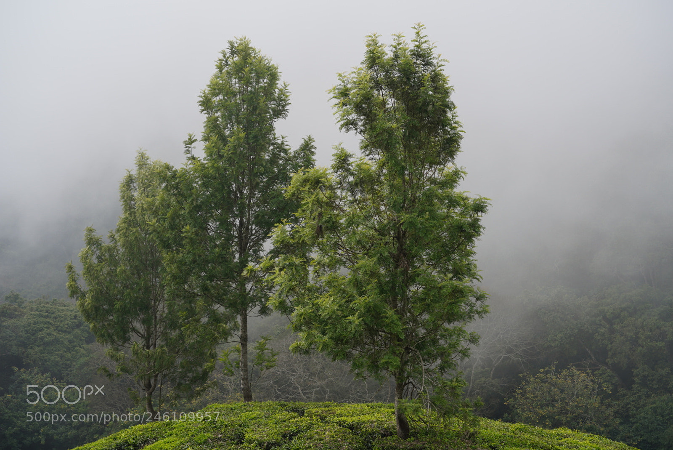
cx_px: 336
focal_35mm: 90
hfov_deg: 22.6
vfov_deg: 15.2
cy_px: 225
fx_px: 1684
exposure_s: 1/400
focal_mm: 90
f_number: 5.6
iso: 100
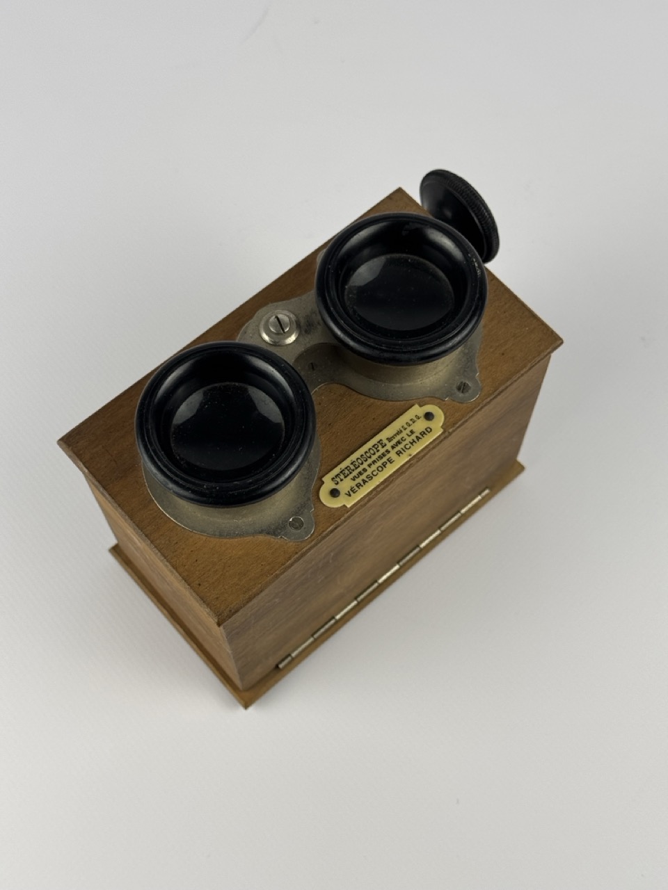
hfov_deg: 30.3
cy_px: 445
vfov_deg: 39.7
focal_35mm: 48
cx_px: 334
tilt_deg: -66.4
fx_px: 1235
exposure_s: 1/439
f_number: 1.78
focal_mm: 6.76
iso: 64
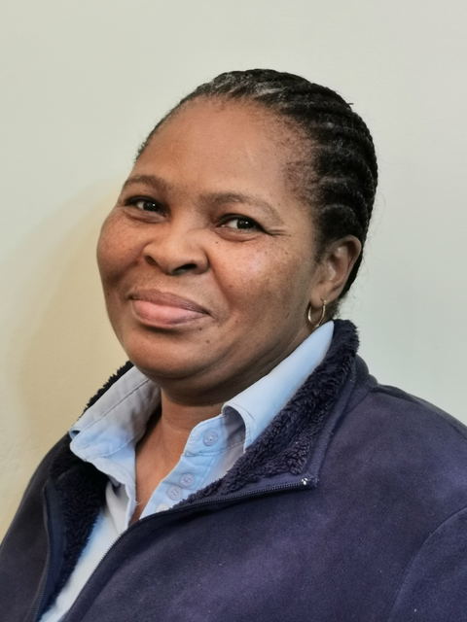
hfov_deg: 18.0
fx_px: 1475
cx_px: 234
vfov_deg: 23.8
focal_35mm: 82
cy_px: 311
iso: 125
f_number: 1.6
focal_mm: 5.56
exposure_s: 1/50
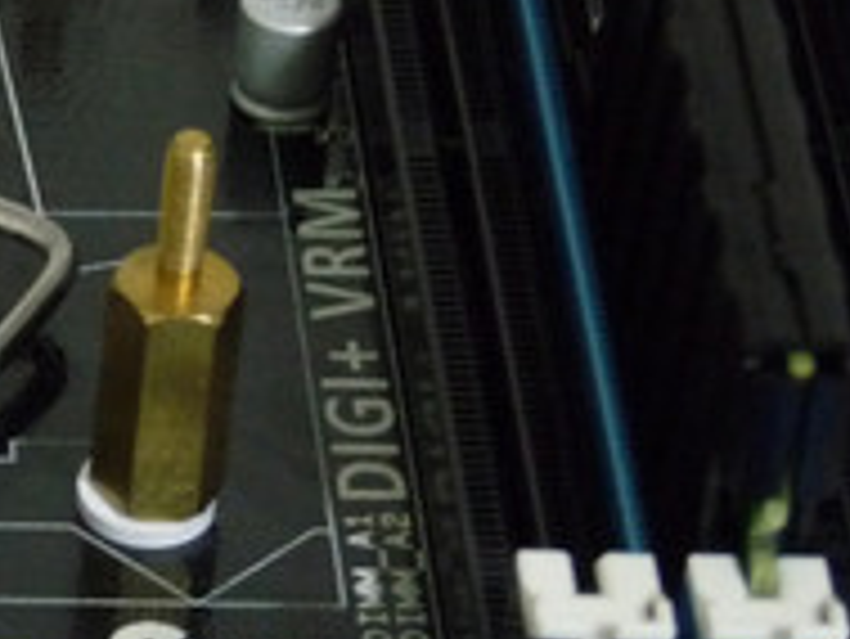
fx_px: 7813
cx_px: -508
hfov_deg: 6.1
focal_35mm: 318
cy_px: 90
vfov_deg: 4.7
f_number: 3.4
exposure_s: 1/5
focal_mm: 16.7
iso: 400
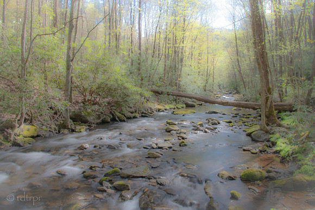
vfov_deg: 46.4
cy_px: 105
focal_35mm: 28
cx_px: 158
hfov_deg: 65.5
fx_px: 245
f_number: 22
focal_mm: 28
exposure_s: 1.3
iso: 64
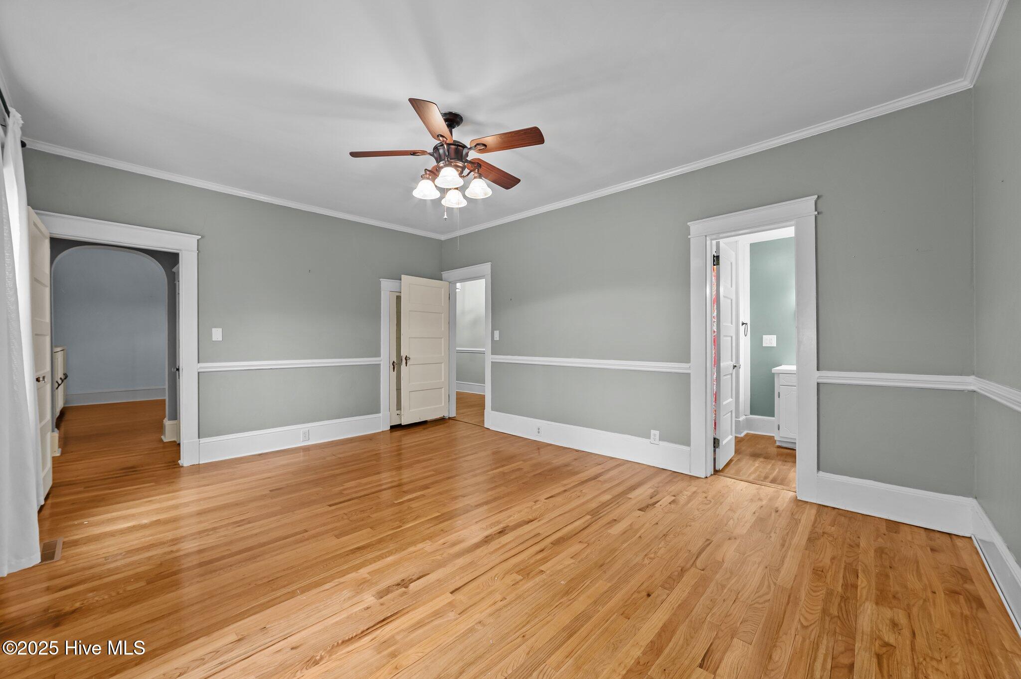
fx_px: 397
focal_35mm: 14
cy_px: 340
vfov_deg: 81.1
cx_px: 510
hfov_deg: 104.3
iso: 250
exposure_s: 1/1.67
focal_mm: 14
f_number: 8
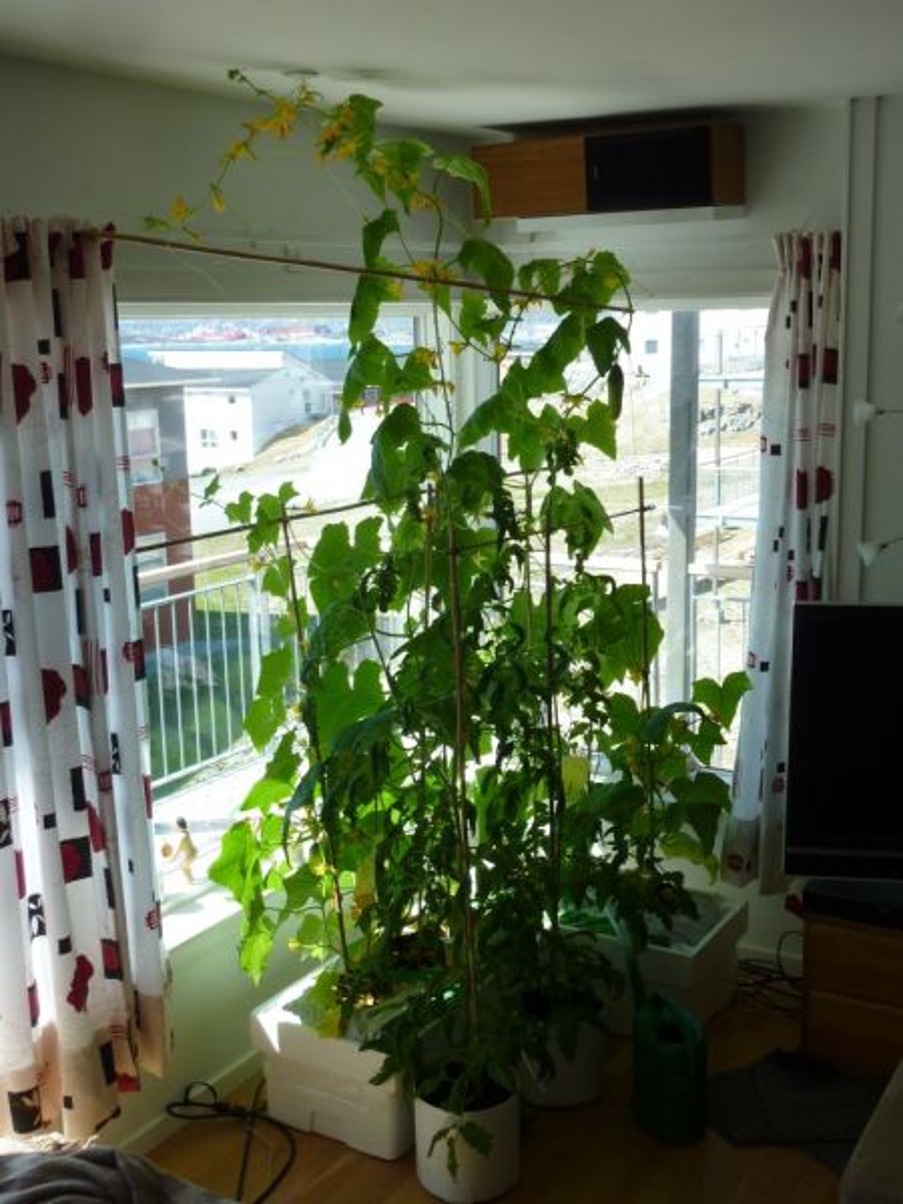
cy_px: 602
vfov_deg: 46.8
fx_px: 1391
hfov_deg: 36.0
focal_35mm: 40
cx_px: 452
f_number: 4
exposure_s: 1/160
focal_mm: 6.5
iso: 80
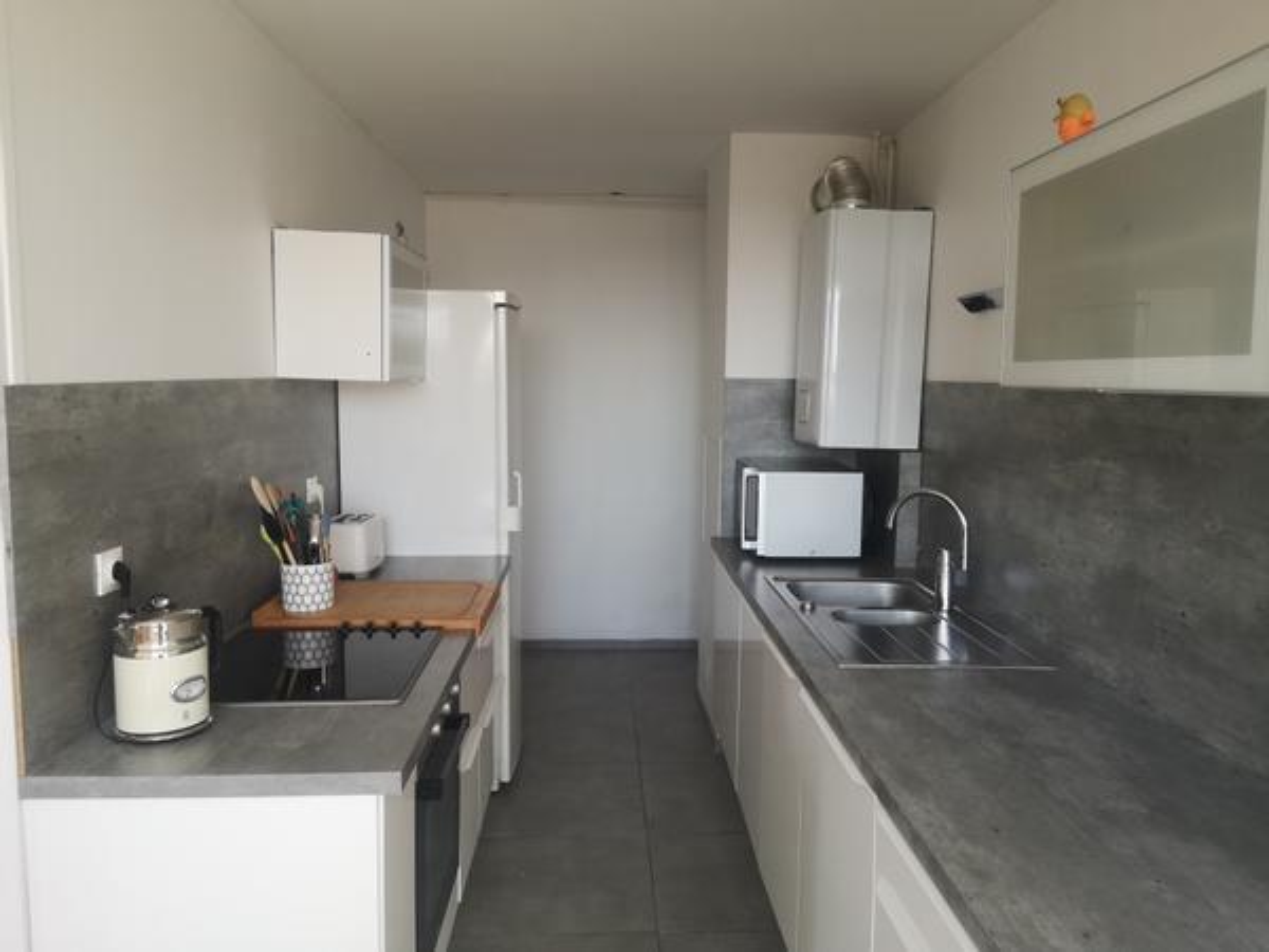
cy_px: 476
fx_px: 990
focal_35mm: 27
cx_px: 634
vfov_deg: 51.4
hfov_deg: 65.3
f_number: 1.8
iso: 50
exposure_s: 1/128
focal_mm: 3.95
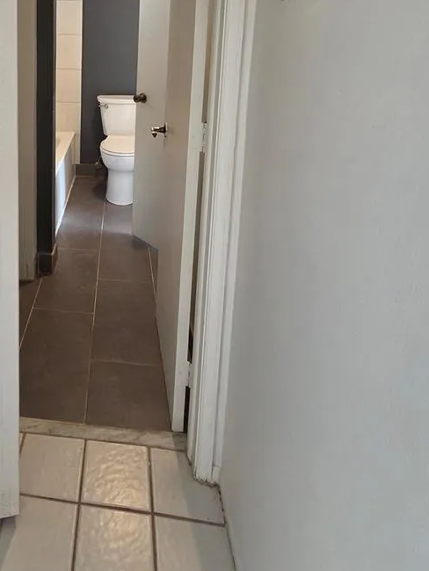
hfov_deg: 52.2
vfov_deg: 63.7
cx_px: 69
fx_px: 396
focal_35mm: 24
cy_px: 94
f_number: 2.2
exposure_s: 1/120
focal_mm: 2.2
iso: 320
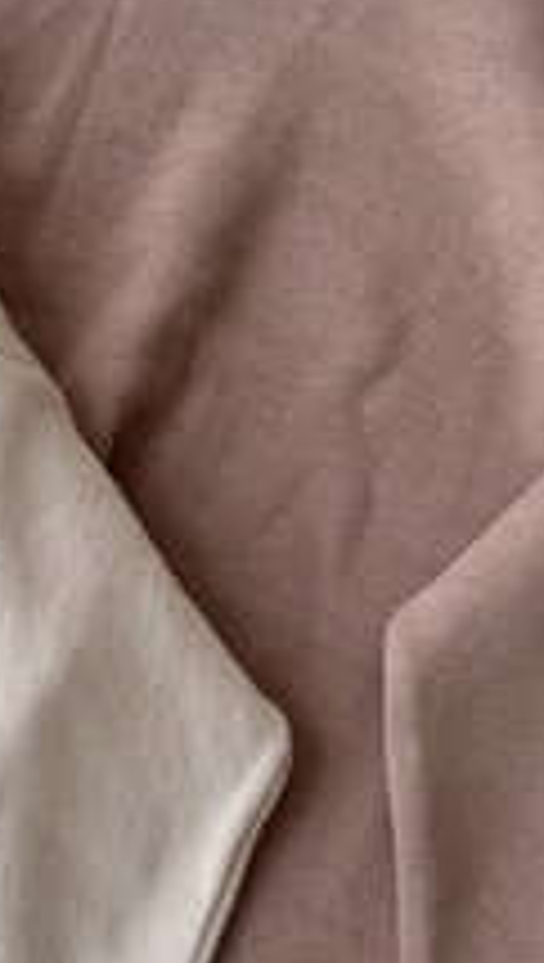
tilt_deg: -88.1
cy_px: 515
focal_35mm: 65
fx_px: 1660
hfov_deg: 16.8
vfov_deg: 32.3
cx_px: -283
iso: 80
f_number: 1.78
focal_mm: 6.76
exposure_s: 1/317
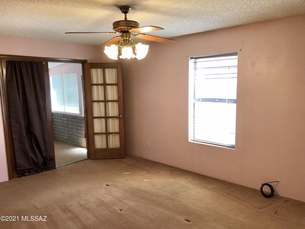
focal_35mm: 28
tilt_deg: -8.3
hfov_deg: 63.4
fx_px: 247
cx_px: 152
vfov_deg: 49.7
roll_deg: +2.1
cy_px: 114
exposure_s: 1/30
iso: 32
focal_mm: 3.99
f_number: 1.8
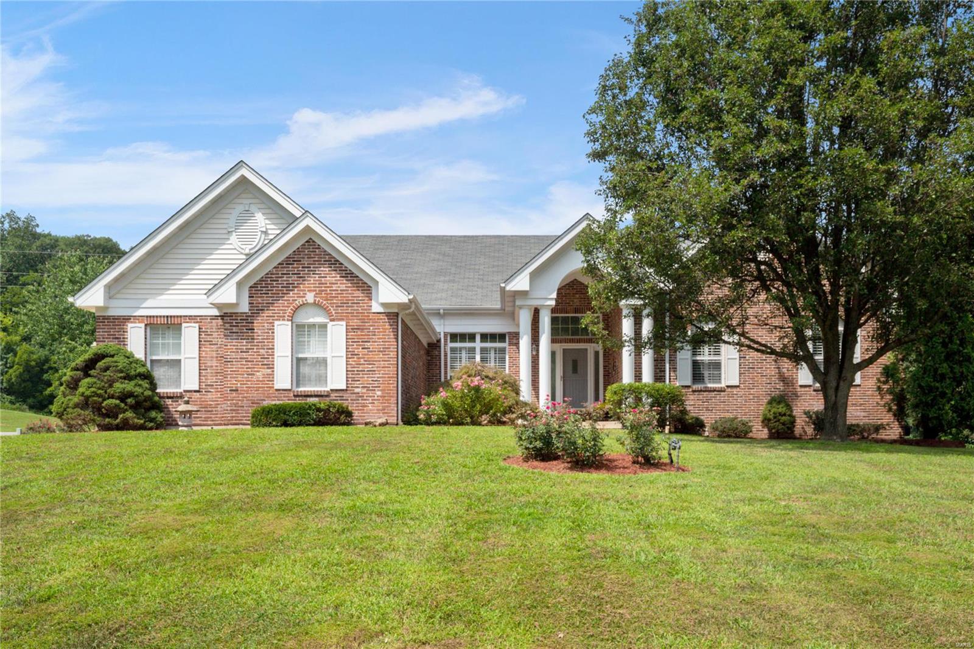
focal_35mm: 32
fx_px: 866
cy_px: 324
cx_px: 487
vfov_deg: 41.1
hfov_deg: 58.7
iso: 400
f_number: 8
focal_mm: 16
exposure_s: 1/1000
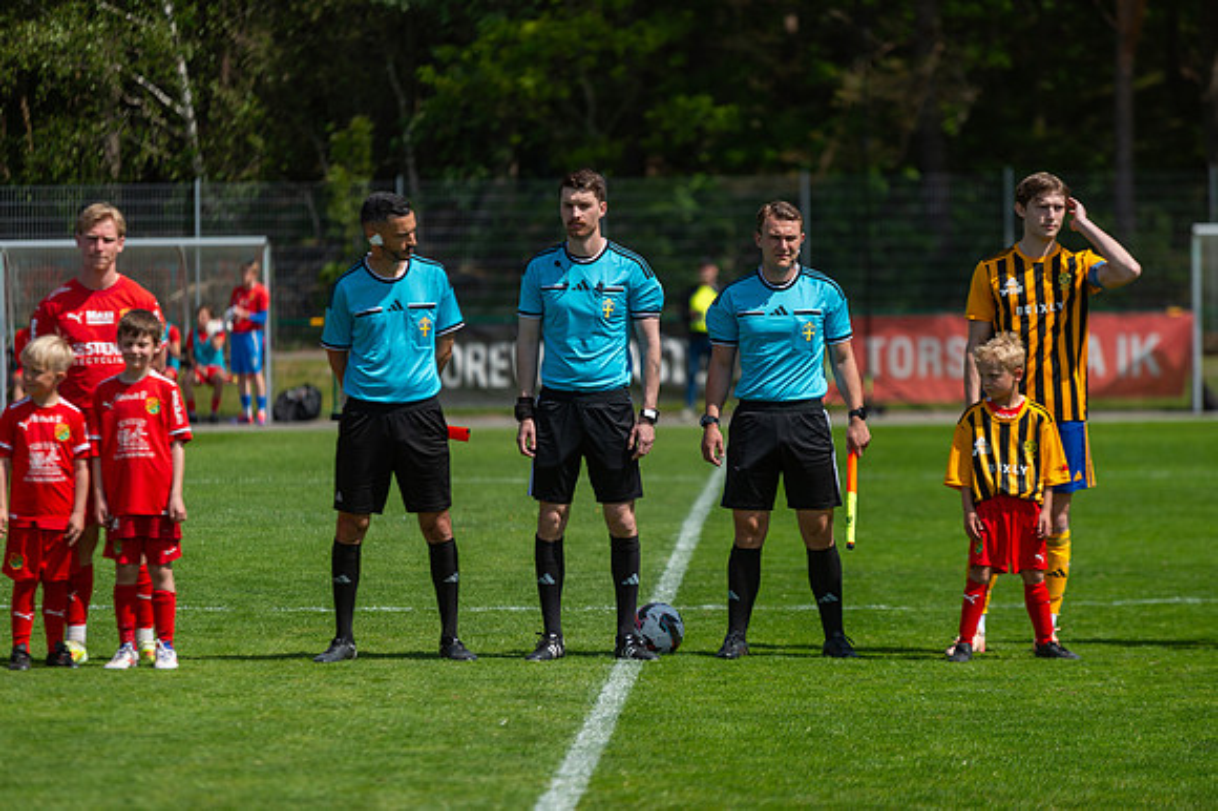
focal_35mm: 203
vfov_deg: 6.8
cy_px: 406
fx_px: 6853
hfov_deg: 10.2
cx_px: 609
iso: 100
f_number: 3.2
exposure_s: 1/2000
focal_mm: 200
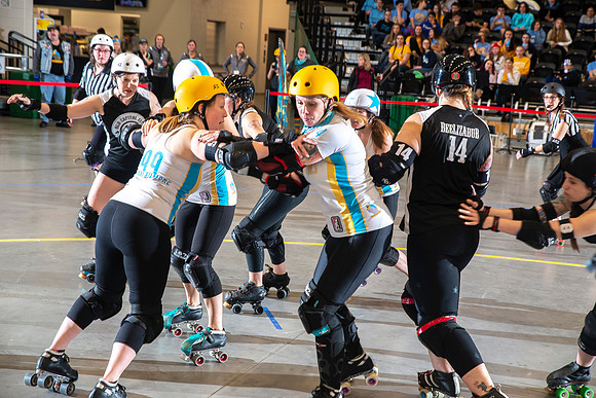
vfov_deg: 21.9
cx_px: 298
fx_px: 1027
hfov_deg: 32.4
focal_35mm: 62
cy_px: 199
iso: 500
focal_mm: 62
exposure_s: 1/160
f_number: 5.6
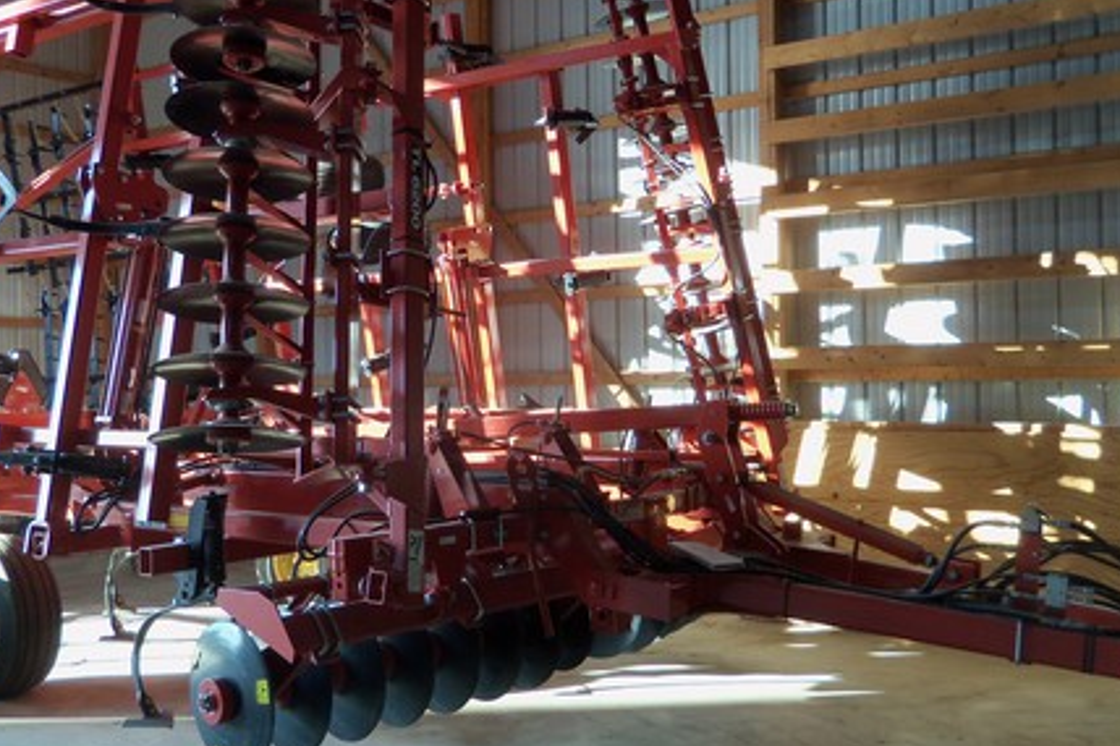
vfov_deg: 35.9
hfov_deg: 51.9
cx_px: 550
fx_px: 1151
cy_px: 374
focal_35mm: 37
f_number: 3.9
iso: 64
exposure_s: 1/40
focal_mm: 5.1
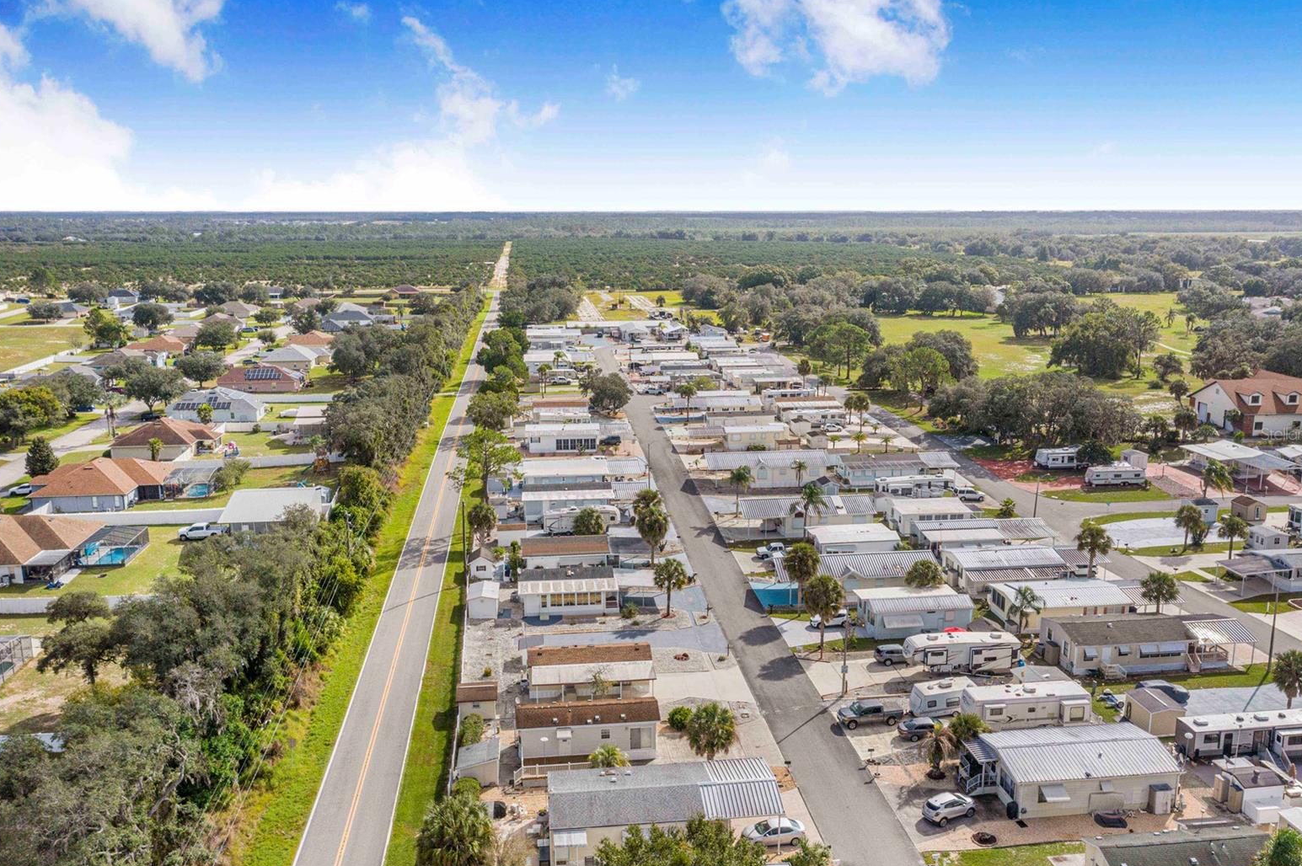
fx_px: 1048
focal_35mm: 29
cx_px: 662
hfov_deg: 63.7
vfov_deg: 44.9
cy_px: 433
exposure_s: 1/640
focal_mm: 10.26
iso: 100
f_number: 6.3
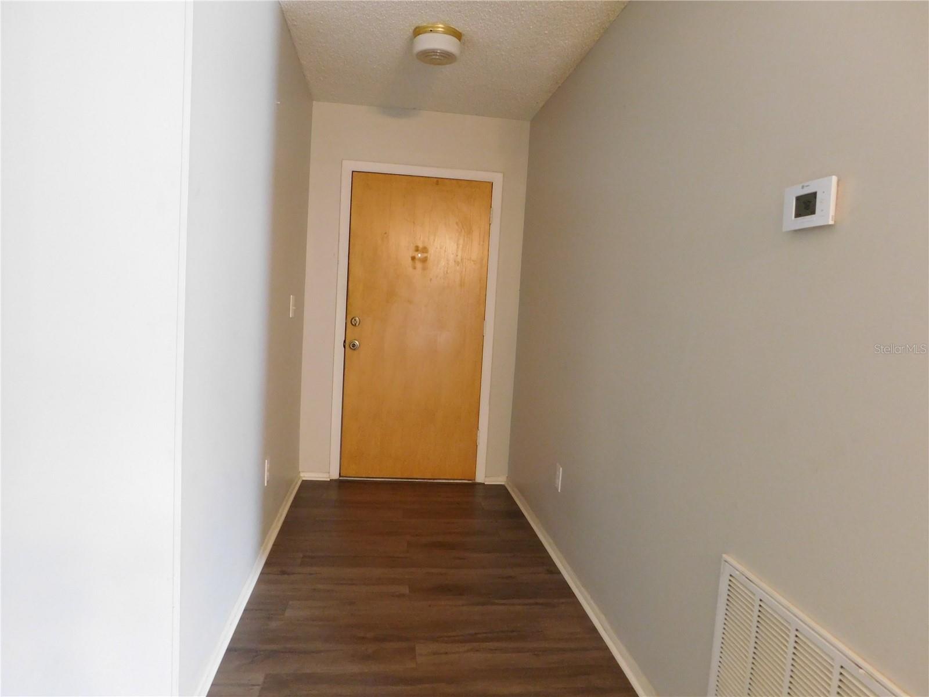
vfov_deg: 58.9
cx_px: 464
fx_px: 617
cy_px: 348
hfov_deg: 73.9
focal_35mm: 23
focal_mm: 4
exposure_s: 1/8
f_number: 3
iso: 400
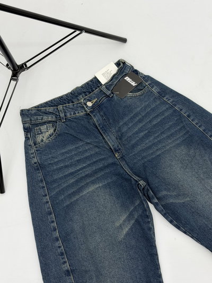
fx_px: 392
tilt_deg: -71.3
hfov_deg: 30.3
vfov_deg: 39.6
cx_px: 106
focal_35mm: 48
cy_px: 142
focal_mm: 6.76
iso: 80
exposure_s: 1/50
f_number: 1.78
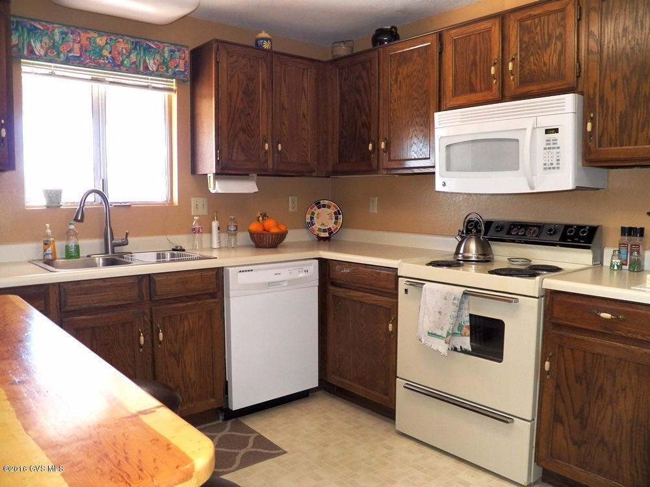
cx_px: 325
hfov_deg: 63.4
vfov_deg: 49.7
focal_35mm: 28
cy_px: 244
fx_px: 526
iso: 160
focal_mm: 4.9
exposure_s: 1/40
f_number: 2.8
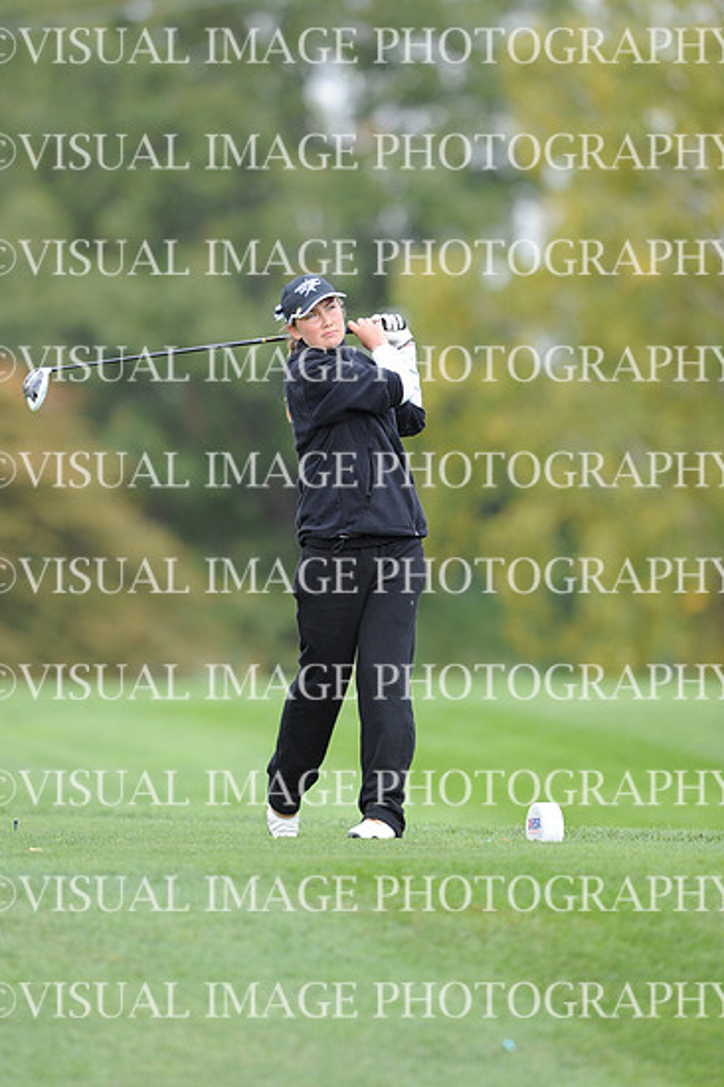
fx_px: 12745
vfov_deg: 4.9
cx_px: 360
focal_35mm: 422
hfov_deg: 3.3
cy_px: 522
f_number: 4
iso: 800
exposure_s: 1/2000
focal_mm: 400
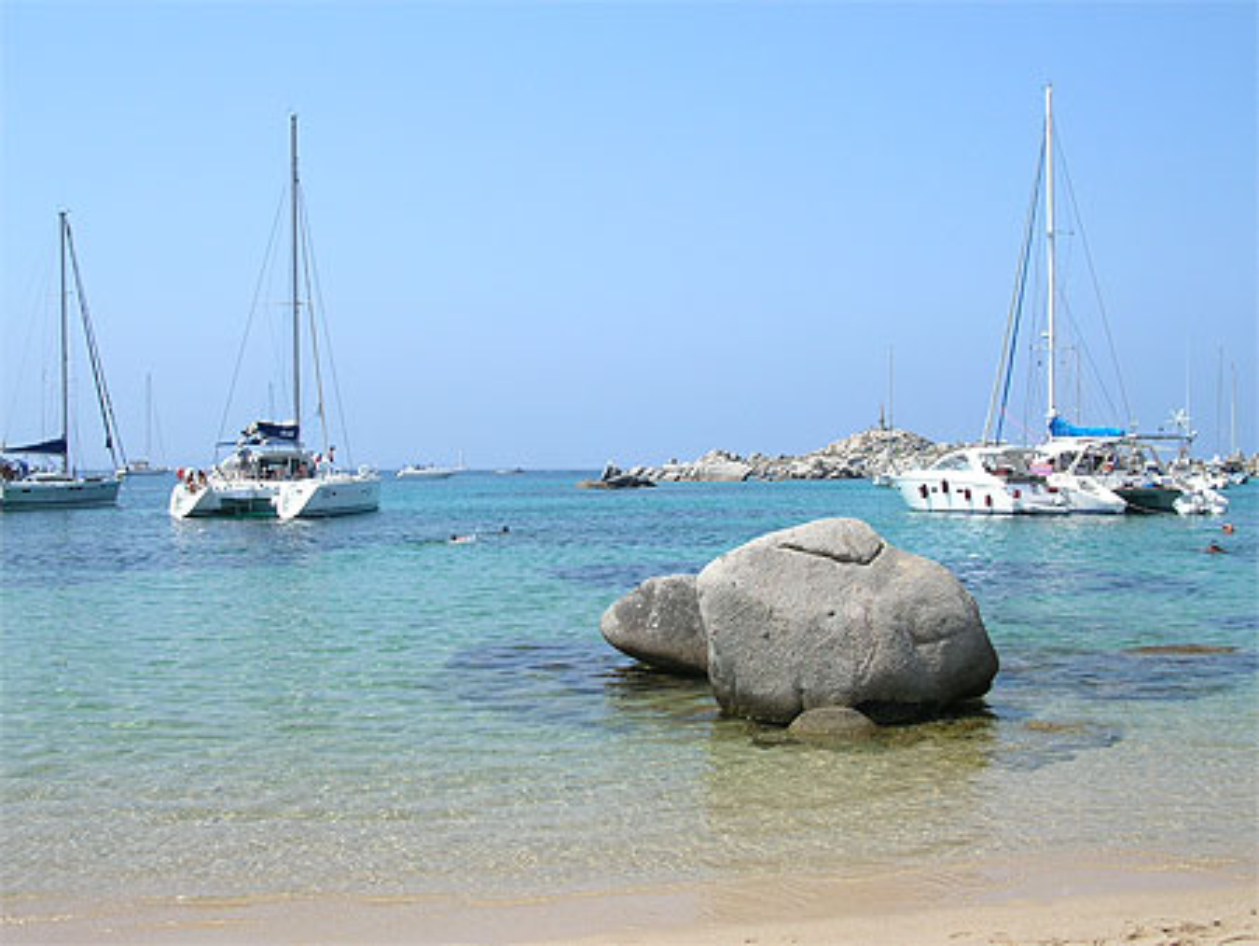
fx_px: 1310
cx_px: 630
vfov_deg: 39.7
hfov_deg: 51.3
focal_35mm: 36
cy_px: 473
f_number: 3.7
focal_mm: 6
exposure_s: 1/831
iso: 71
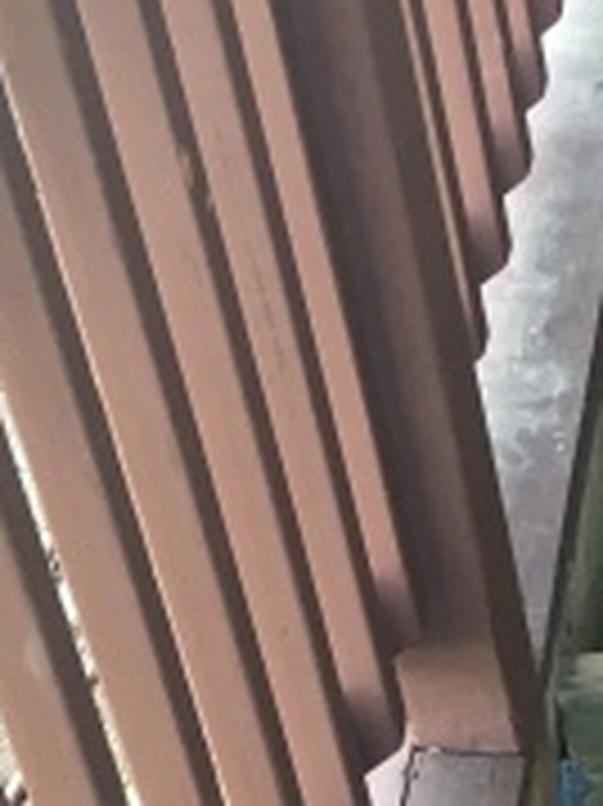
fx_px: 3209
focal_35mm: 138
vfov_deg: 12.6
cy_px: 1592
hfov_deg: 10.6
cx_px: 594
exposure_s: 1/30
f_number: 2.2
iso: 25
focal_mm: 4.15
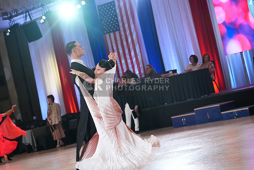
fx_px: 741
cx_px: 127
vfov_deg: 13.0
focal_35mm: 105
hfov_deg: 19.5
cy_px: 85
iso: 3200
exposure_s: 1/400
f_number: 4
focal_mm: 105
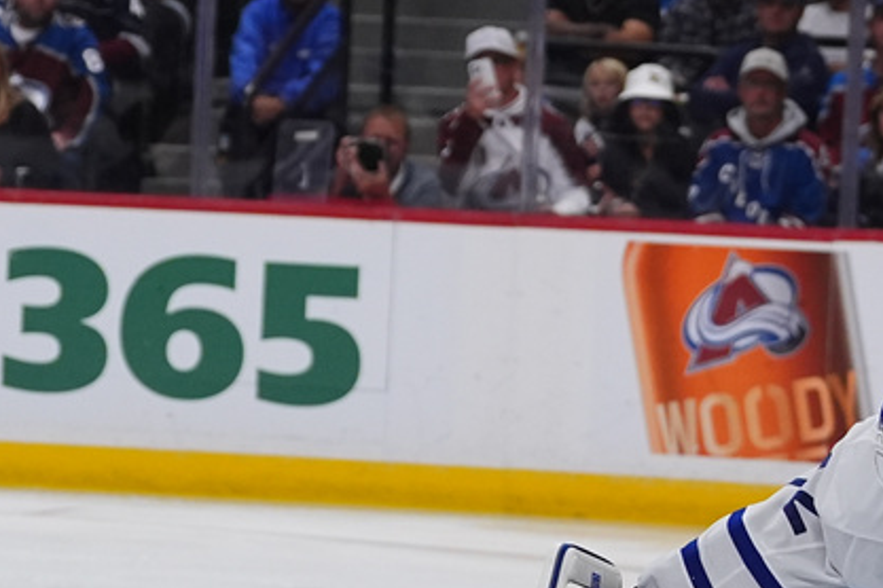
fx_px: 6328
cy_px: 520
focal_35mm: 258
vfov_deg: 5.3
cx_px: 957
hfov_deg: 7.9
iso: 2000
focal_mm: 70
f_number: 3.2
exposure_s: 1/2500
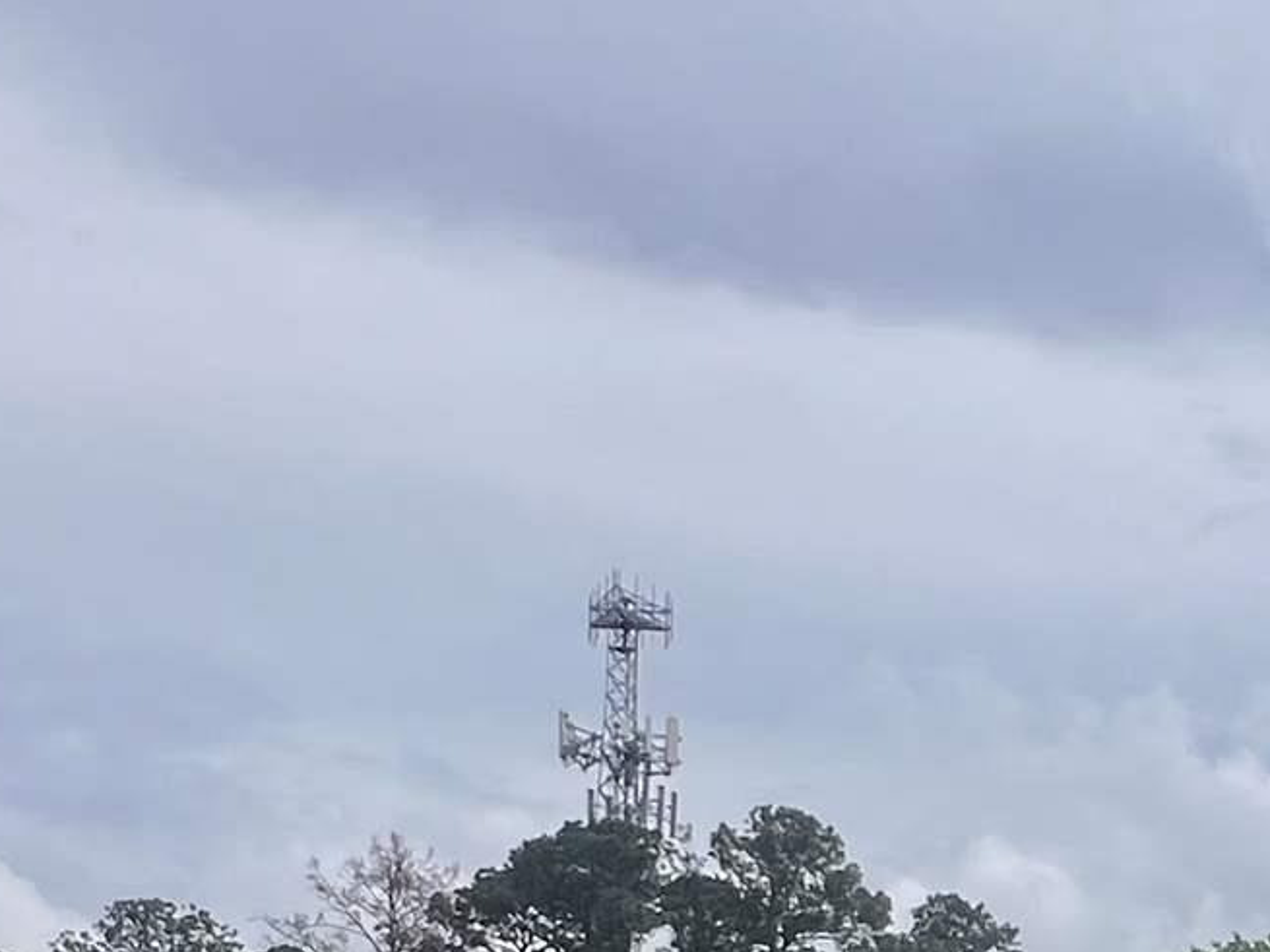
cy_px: 1394
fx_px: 2238
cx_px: 1307
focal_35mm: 61
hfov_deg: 29.3
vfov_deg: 20.7
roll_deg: -1.9
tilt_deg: +1.5
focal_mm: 1.57
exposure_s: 1/2222
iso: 32
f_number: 1.8
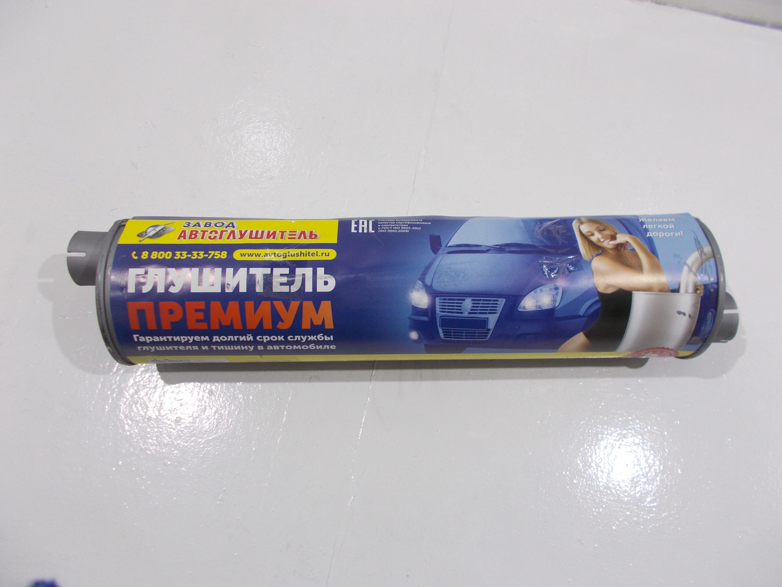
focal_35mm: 26
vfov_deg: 53.1
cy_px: 294
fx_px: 587
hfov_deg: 67.3
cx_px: 391
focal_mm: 4.6
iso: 100
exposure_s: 1/25
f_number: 3.2
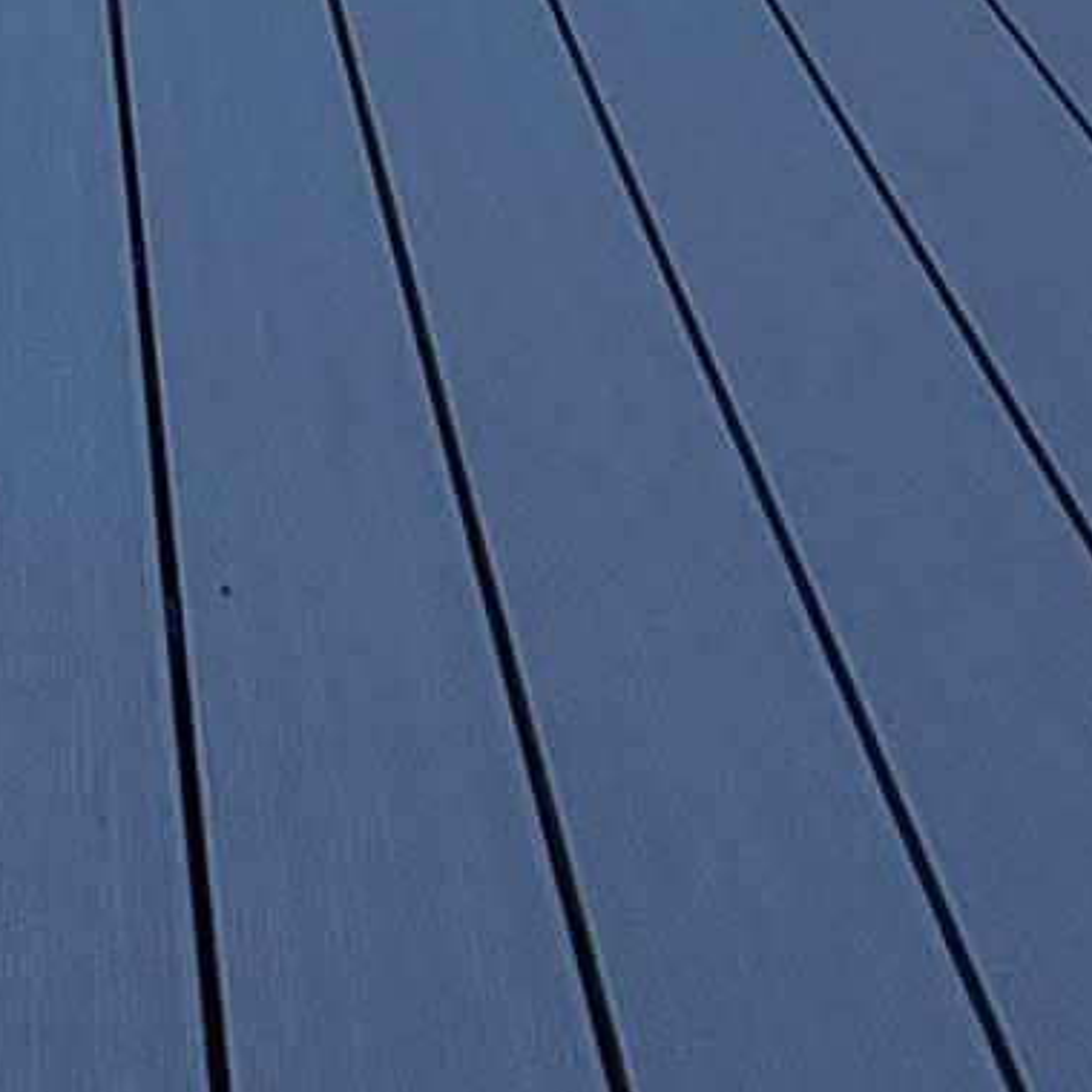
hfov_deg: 16.6
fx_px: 3569
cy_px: -1368
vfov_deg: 13.6
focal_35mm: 100
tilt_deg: +0.7
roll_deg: +0.3
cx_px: -273
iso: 50
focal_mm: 2.22
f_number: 2.2
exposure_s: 1/993
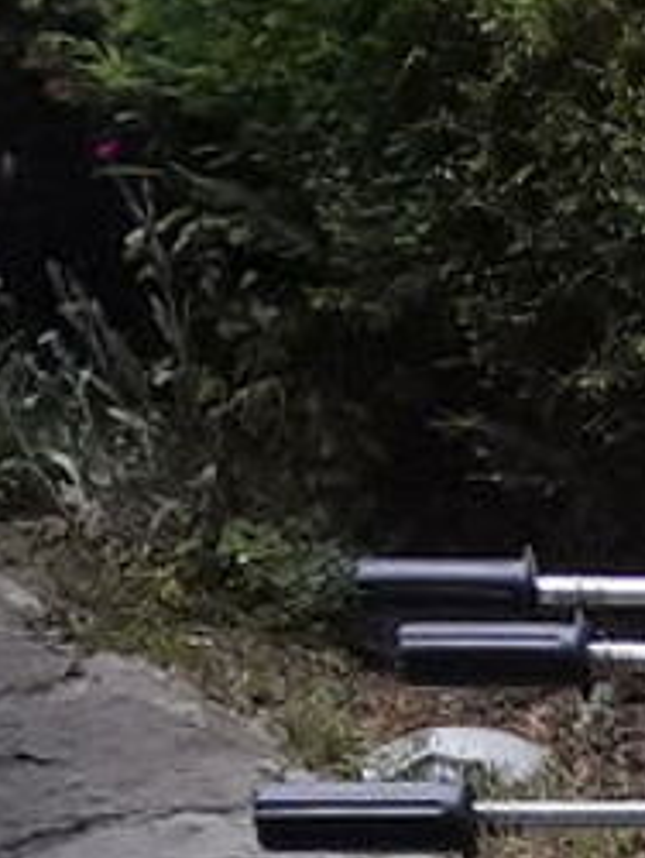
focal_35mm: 160
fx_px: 3968
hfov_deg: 8.3
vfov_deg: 11.5
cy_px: 1477
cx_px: 1671
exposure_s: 1/226
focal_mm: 2.2
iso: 40
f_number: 1.9
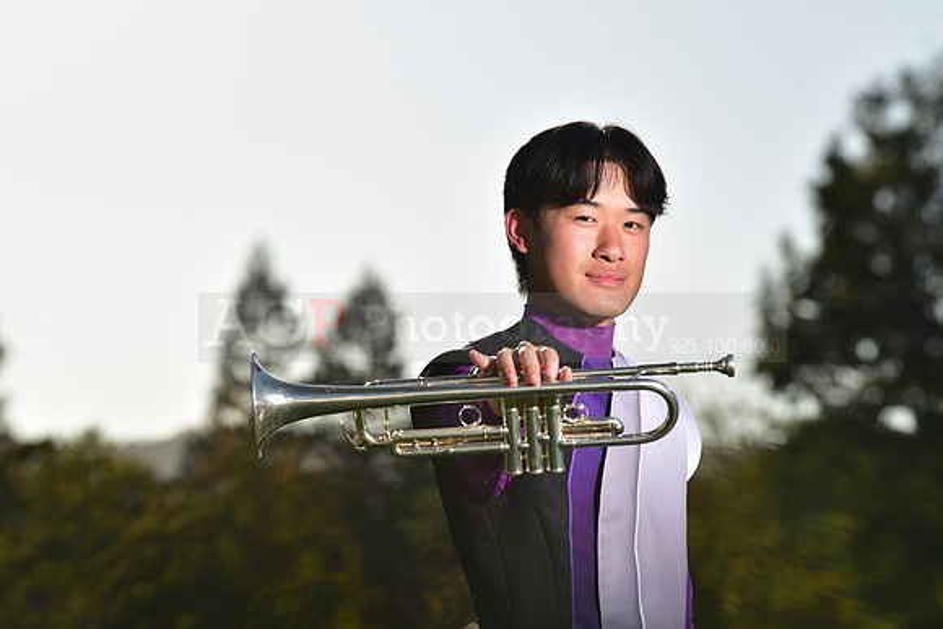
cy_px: 314
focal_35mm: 200
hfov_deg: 10.3
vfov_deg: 6.9
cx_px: 472
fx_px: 5240
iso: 64
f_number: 7.1
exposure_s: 1/250
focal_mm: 200
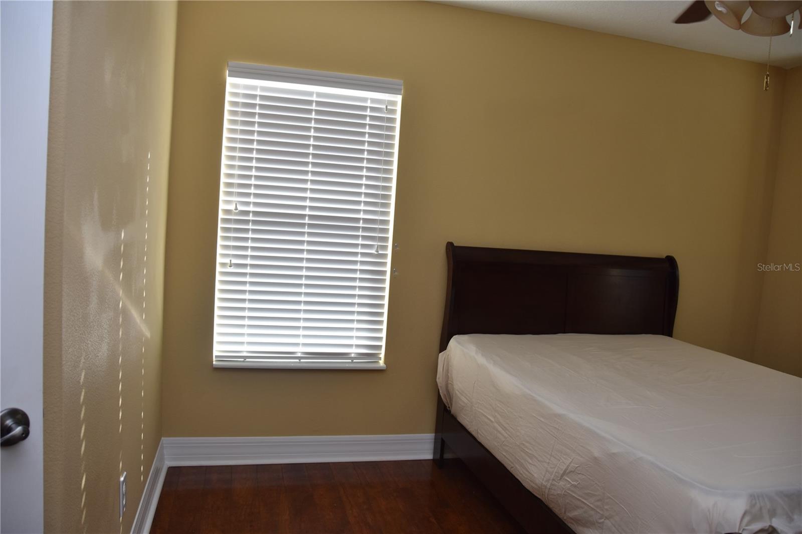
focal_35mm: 27
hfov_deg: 67.4
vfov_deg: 47.9
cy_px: 267
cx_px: 401
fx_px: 601
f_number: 4
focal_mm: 18
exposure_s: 1/60
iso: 250
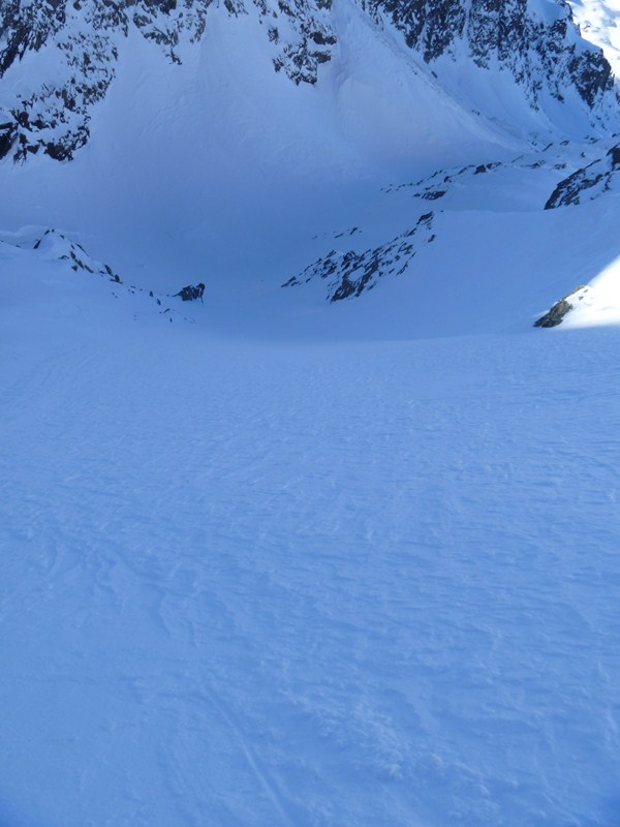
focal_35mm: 35
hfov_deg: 40.7
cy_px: 414
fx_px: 836
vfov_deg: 52.6
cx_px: 310
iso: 80
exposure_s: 1/200
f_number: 5.6
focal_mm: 6.3
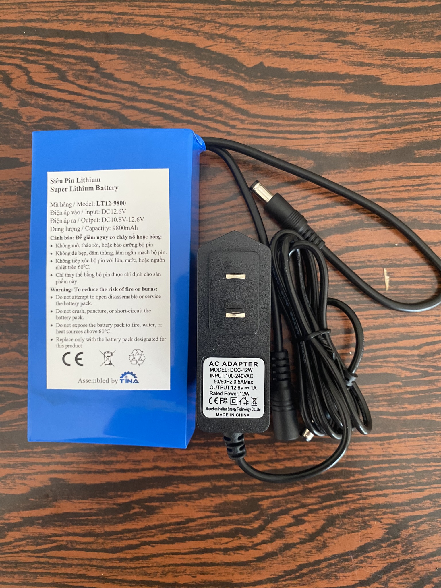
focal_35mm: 26
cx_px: 220
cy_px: 294
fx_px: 442
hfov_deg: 53.1
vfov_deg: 67.3
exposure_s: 1/60
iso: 320
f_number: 1.8
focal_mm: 4.25
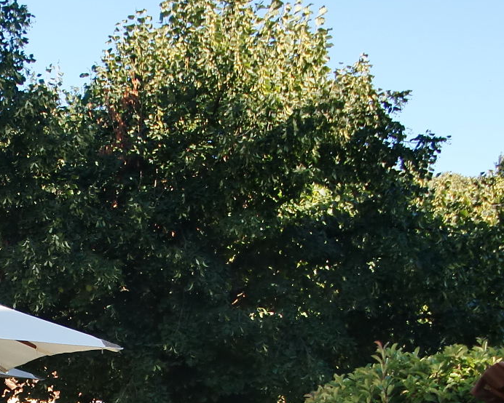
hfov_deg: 18.1
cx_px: 33
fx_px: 1552
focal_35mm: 104
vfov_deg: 14.3
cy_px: 491
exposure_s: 1/400
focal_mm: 6.3
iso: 64
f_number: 2.8
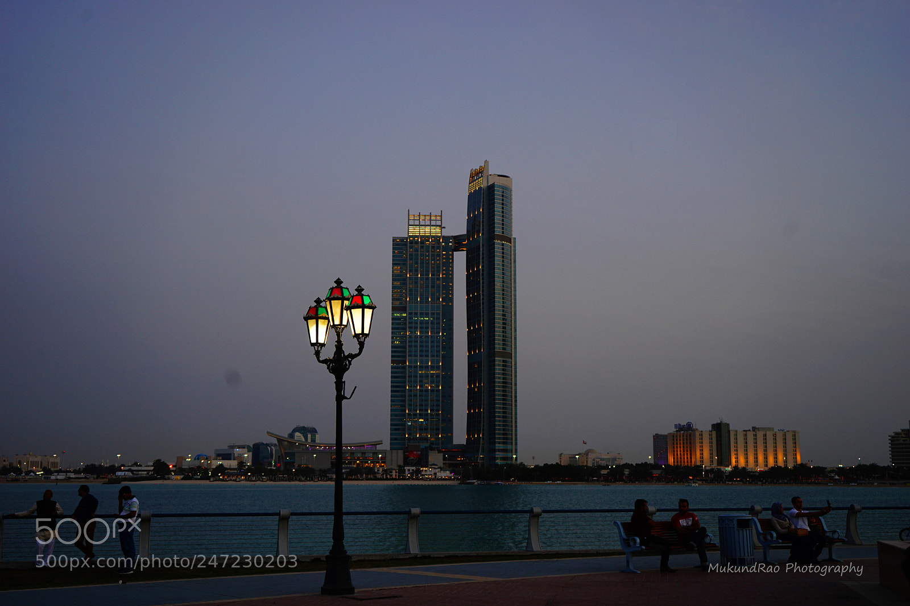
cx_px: 455
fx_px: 1036
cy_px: 303
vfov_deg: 32.6
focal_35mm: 41
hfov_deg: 47.4
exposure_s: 1/20
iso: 200
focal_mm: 41
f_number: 5
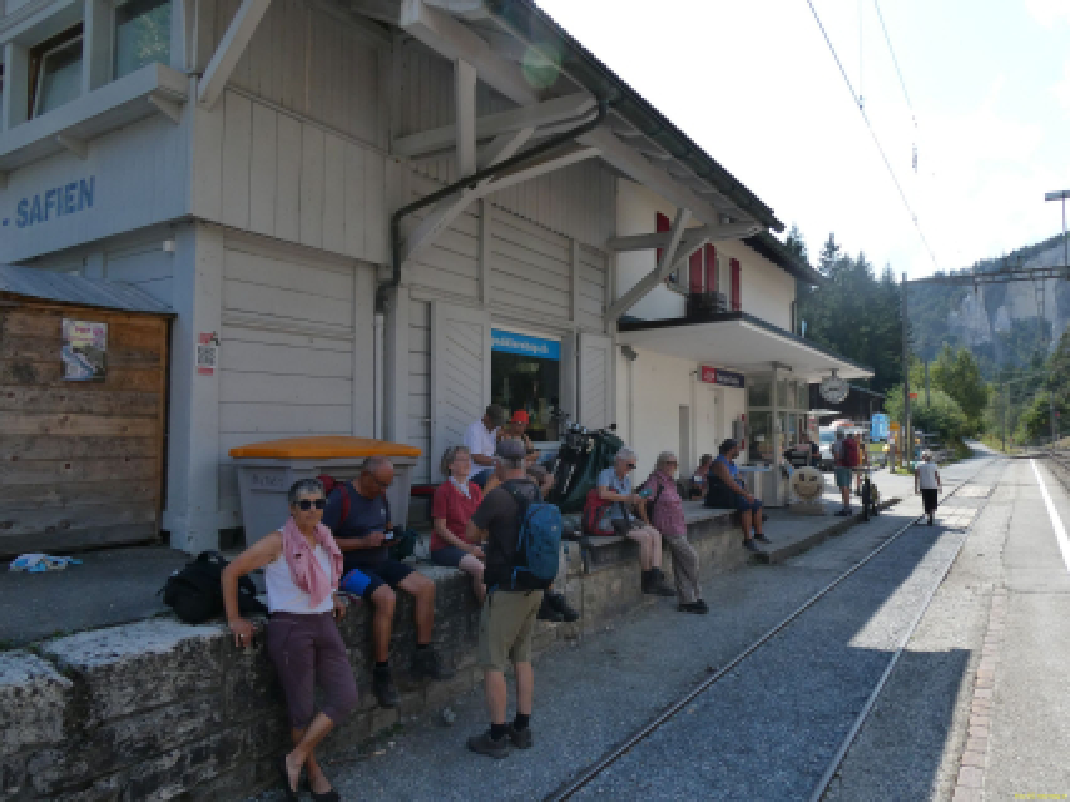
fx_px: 742
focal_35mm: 24
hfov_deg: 71.6
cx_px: 535
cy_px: 401
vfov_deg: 56.8
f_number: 3.3
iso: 80
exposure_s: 1/800
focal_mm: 4.3
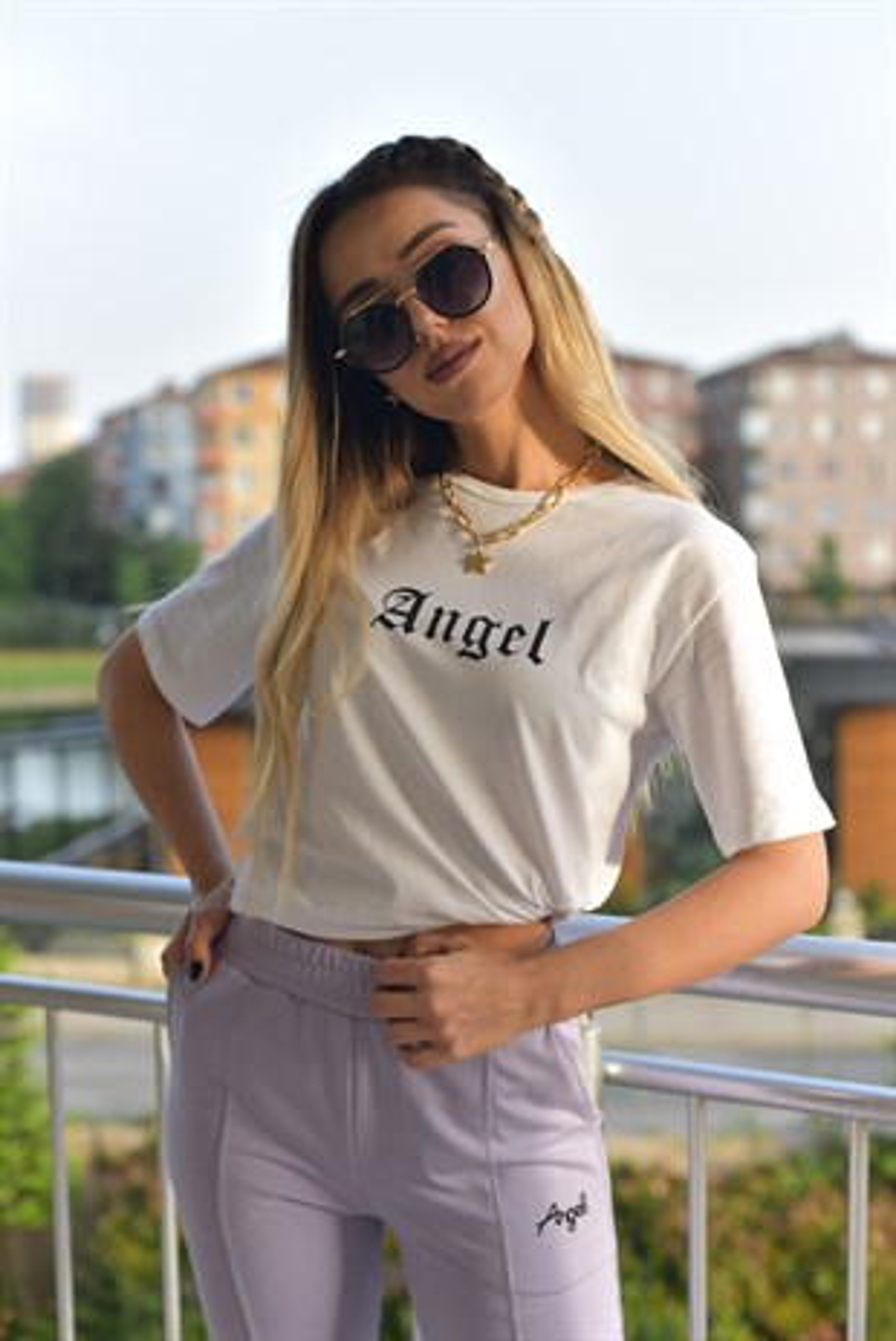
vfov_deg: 39.6
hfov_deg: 27.0
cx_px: 448
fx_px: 1864
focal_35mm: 50
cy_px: 670
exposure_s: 1/4000
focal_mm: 50
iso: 1600
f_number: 3.5
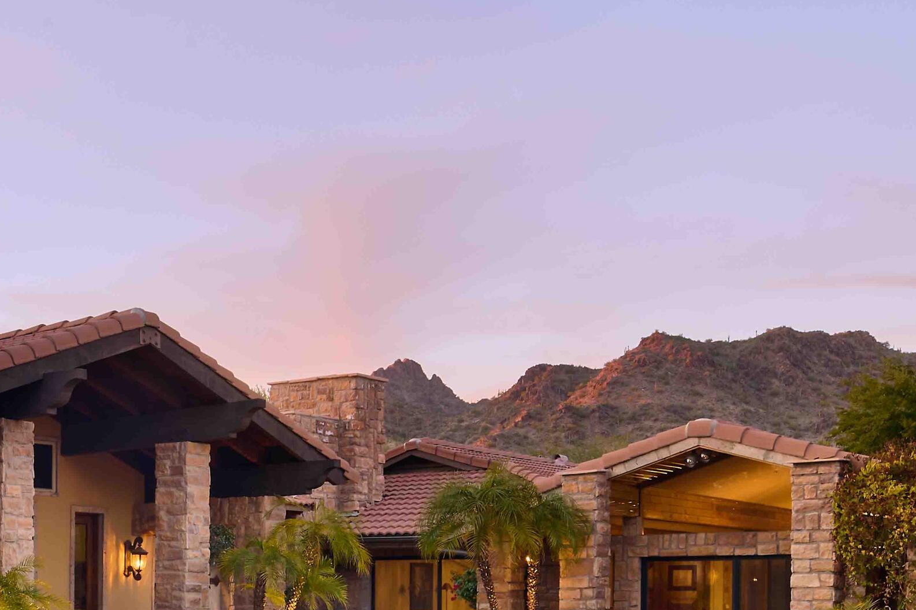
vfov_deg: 25.1
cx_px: 76
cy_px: 471
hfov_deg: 35.2
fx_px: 1348
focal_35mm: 53
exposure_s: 1.6
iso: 250
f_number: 14
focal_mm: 19
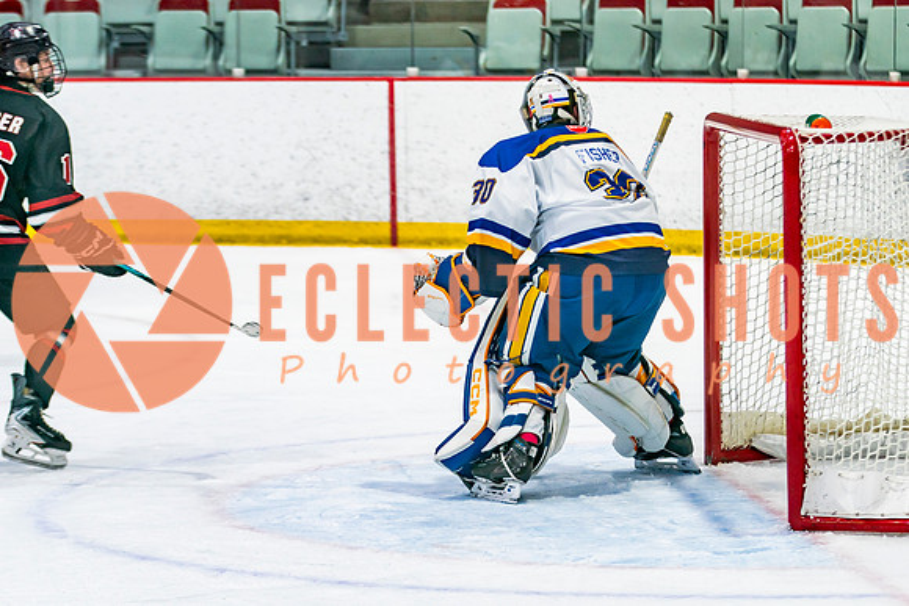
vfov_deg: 7.8
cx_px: 470
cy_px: 390
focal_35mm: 177
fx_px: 4466
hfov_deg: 11.6
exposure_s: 1/640
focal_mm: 110
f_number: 3.2
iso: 500
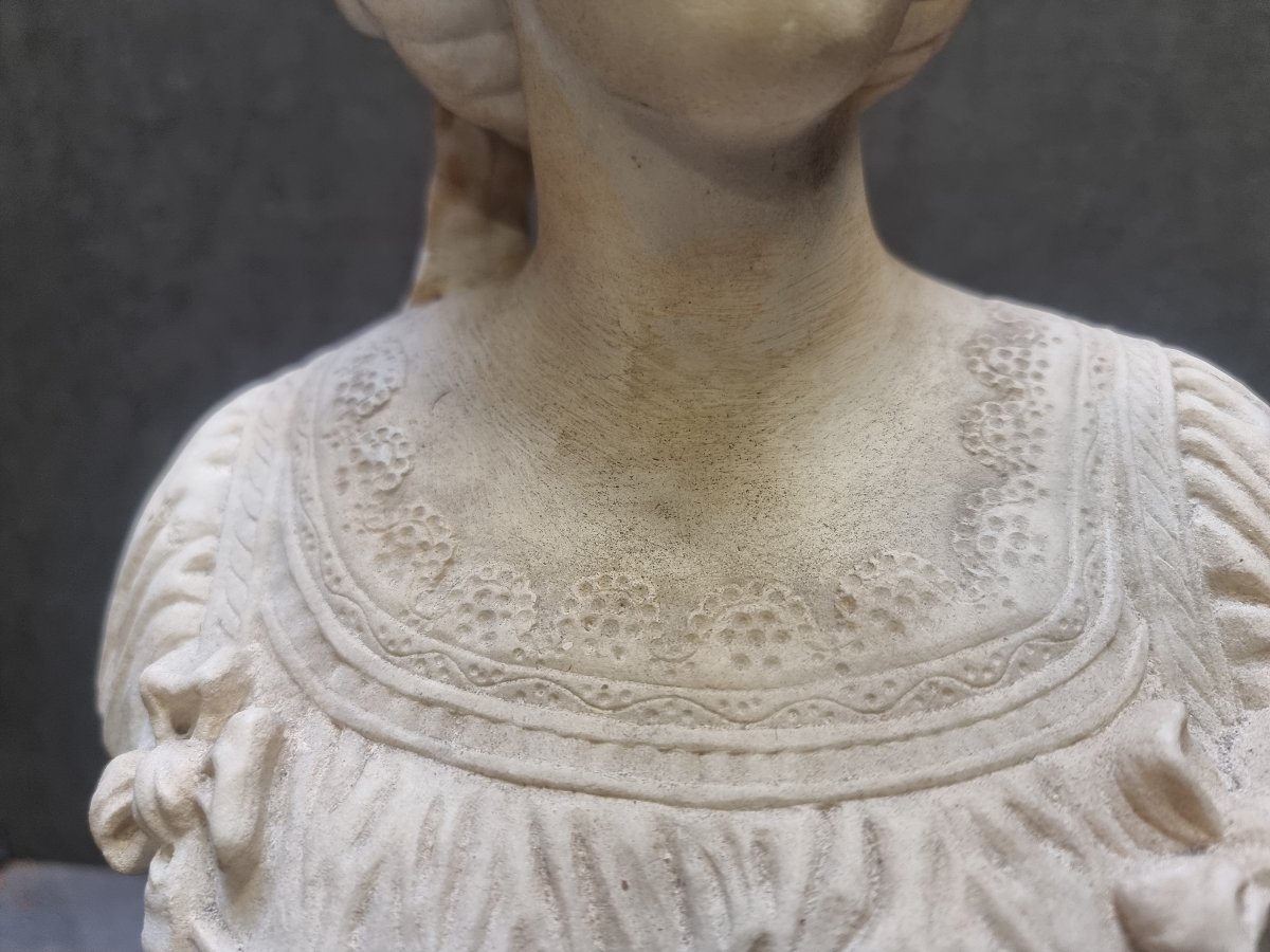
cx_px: 635
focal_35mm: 24
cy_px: 476
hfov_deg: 71.6
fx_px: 881
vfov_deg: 56.8
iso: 200
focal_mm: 6.7
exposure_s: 1/40
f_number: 1.8
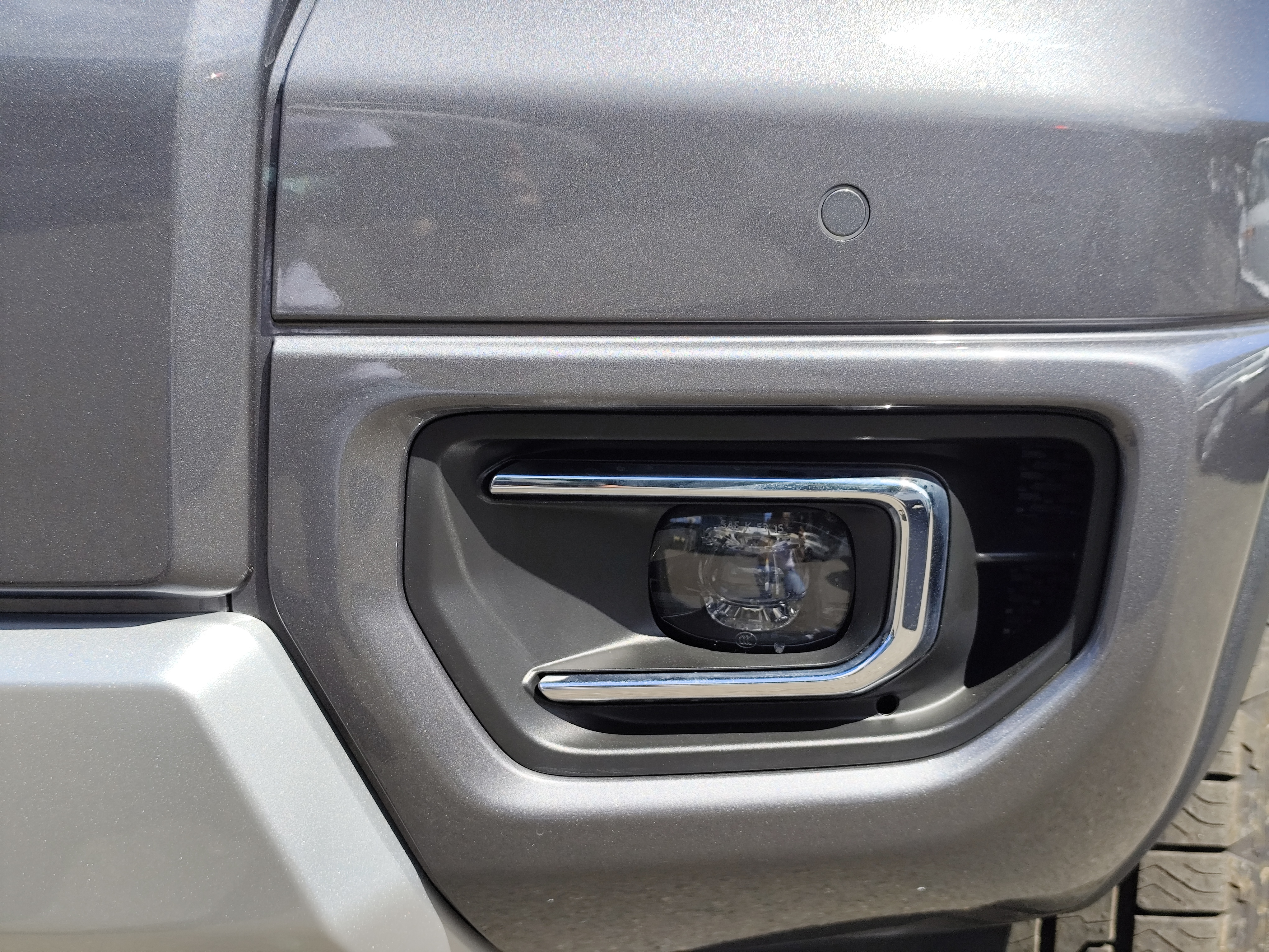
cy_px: 476
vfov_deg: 31.5
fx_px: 1686
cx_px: 634
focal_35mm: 46
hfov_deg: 41.2
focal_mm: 6.19
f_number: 1.65
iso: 50
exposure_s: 1/1226
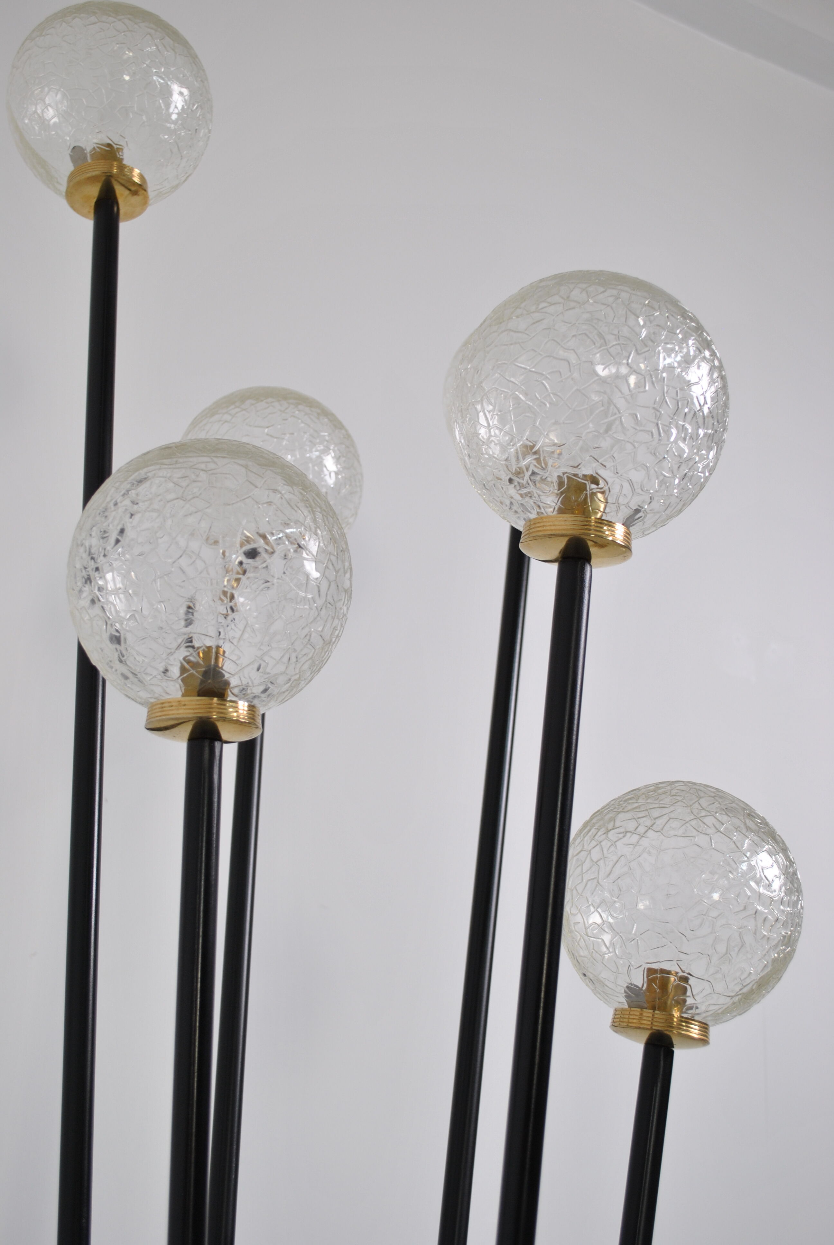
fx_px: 1559
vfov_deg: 43.6
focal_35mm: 45
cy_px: 622
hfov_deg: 29.9
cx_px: 417
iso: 220
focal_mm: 30
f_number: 5.6
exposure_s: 1/30
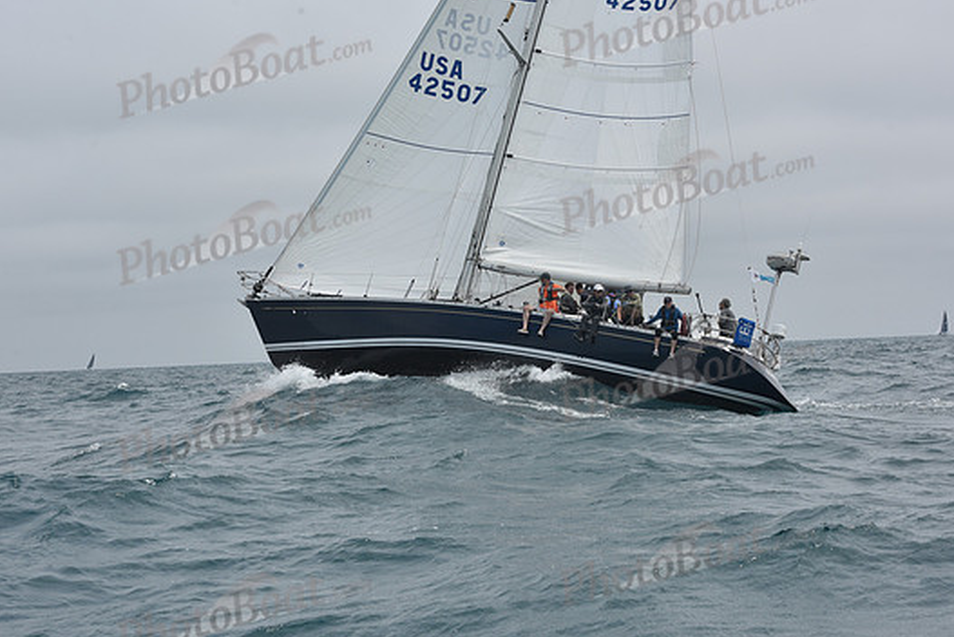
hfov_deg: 26.3
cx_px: 467
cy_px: 307
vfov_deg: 17.7
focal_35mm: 77
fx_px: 2042
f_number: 11
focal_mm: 70
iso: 250
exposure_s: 1/800
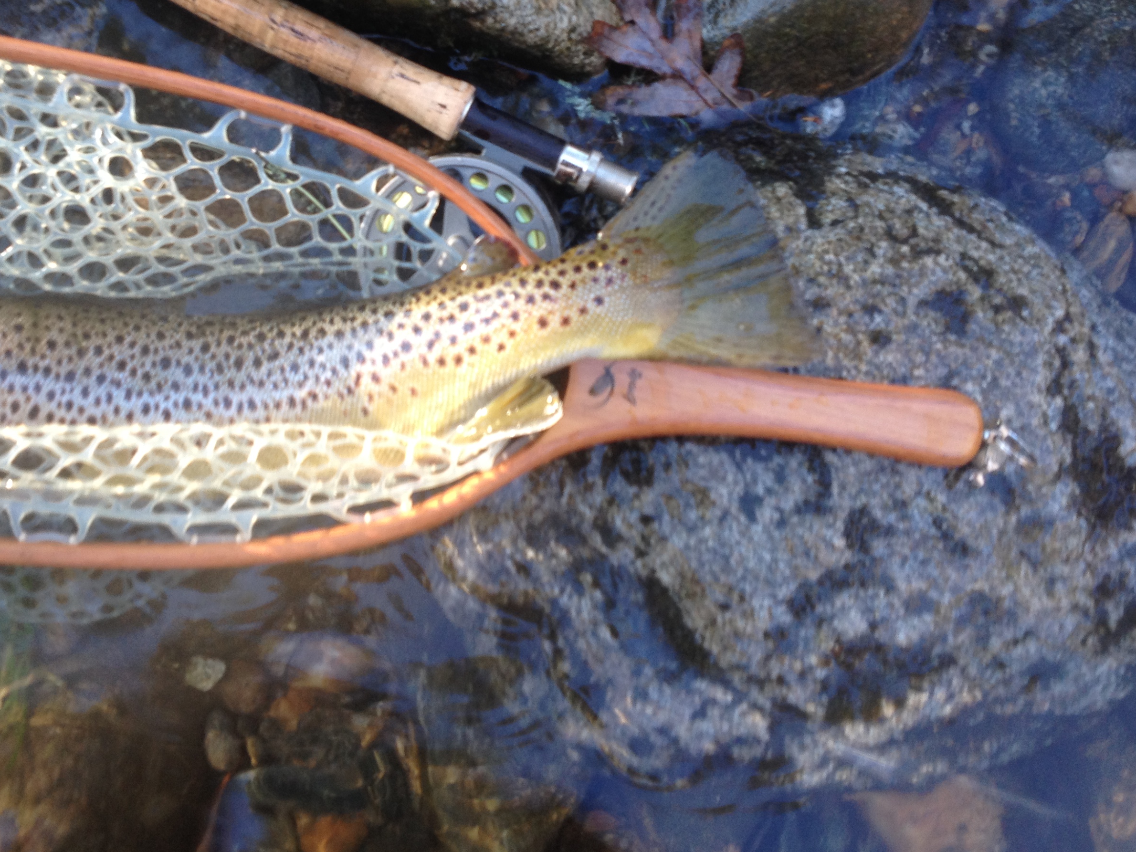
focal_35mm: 48
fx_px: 1575
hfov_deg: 39.3
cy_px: 279
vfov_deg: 30.0
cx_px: 410
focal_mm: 4.28
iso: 50
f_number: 2.4
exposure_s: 1/40
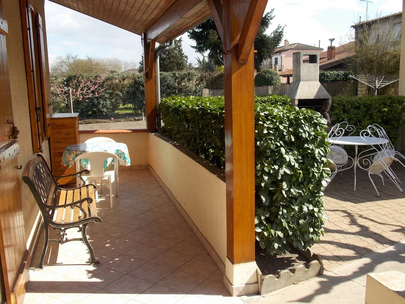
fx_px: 398
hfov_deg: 54.0
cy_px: 152
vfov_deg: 41.8
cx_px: 202
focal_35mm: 34
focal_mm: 6.1
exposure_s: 1/400
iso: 80
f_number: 3.4
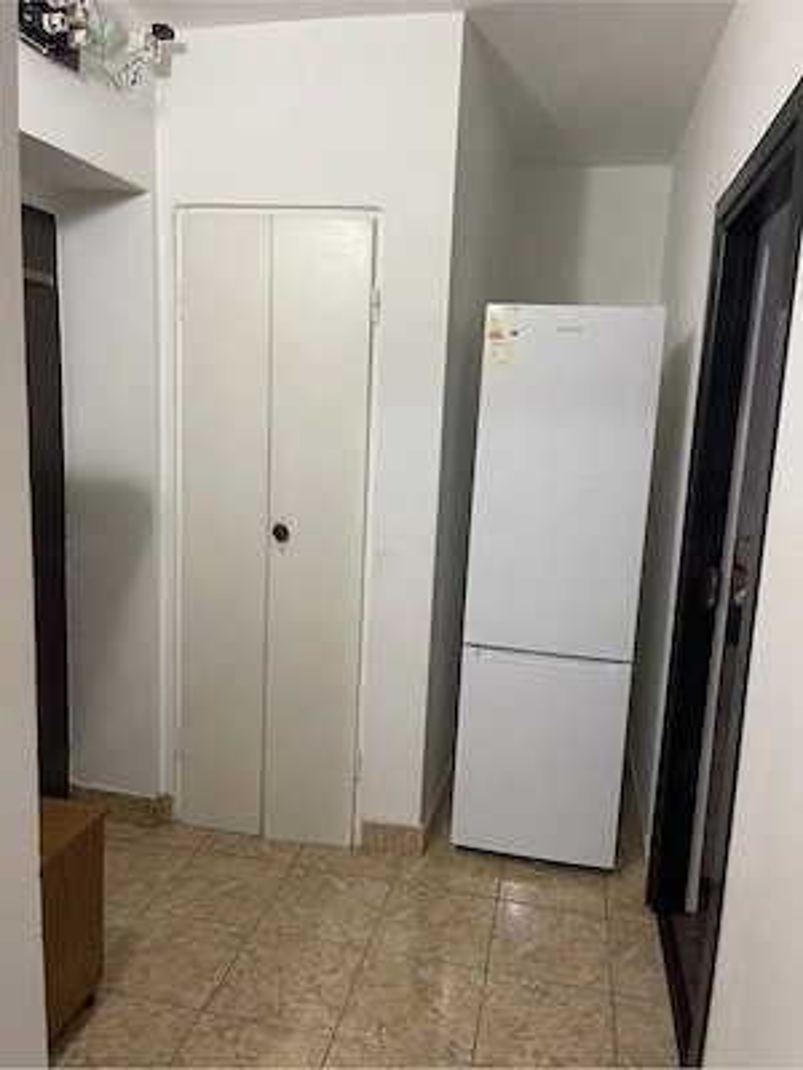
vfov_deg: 67.3
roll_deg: -2.6
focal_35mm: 26
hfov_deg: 53.1
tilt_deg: -8.9
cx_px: 402
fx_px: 804
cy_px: 535
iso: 200
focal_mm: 5.1
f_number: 1.6
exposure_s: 1/50
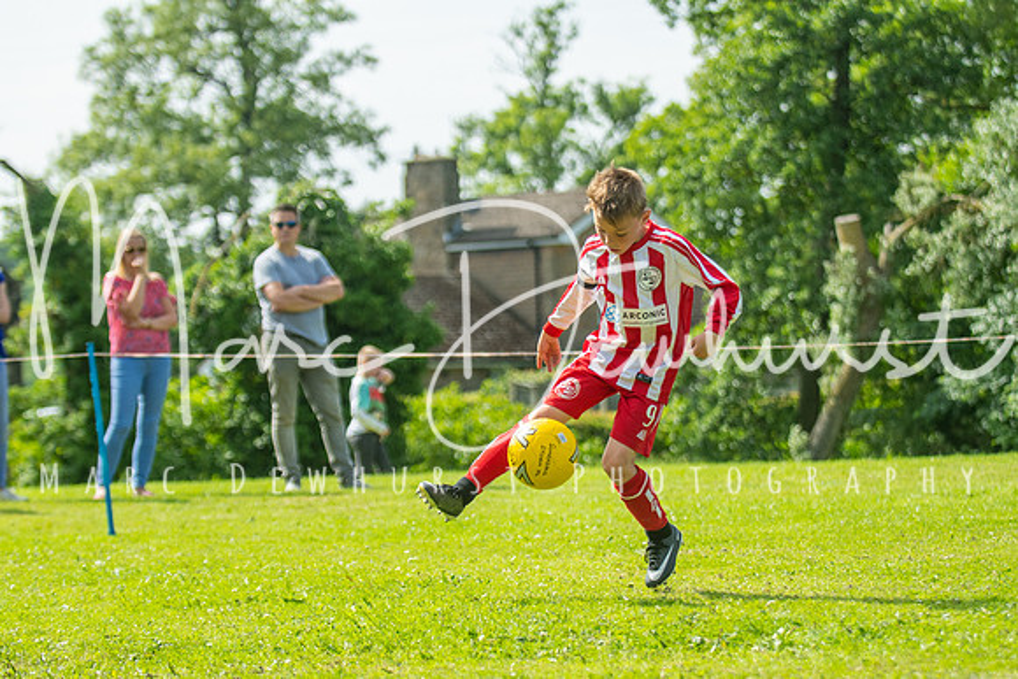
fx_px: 3649
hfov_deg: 15.9
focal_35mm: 129
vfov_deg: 10.6
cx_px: 509
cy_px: 340
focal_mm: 86
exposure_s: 1/2500
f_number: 3.2
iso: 250
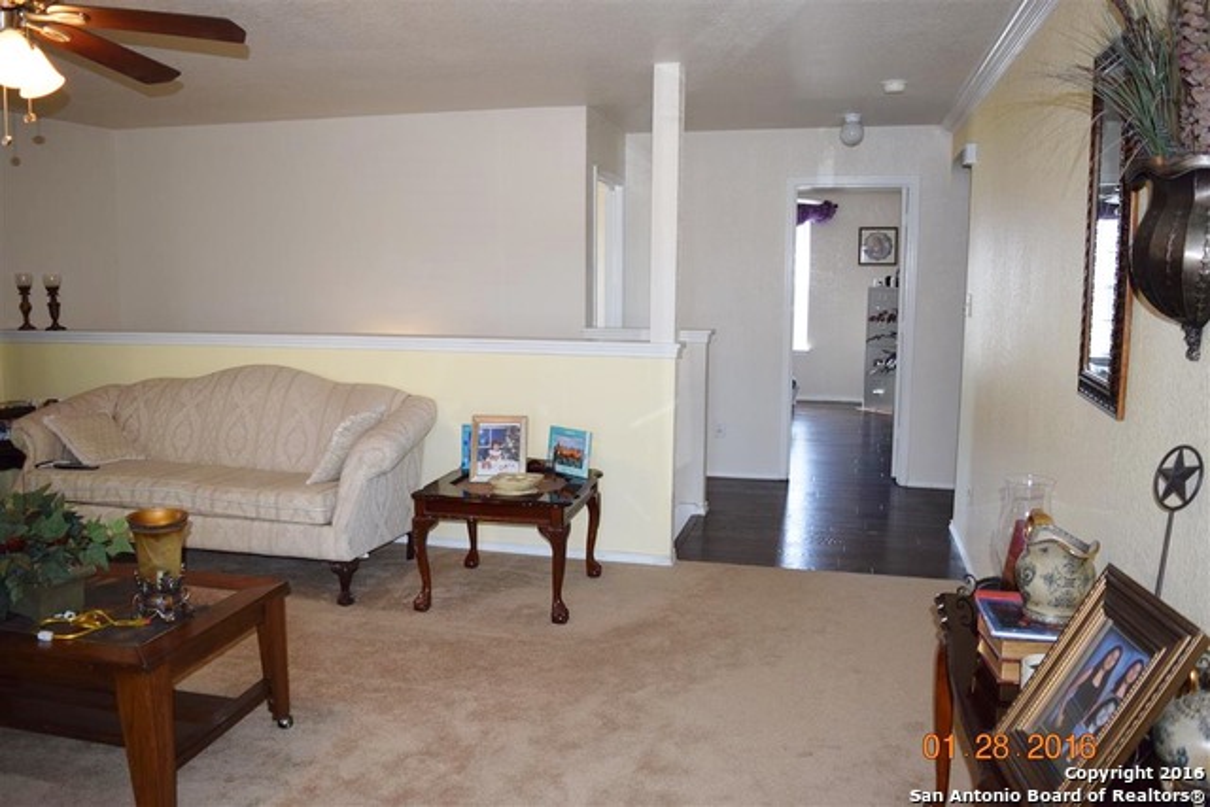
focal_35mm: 27
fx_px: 908
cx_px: 605
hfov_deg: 67.4
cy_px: 404
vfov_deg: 48.0
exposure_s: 1/60
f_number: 4
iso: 800
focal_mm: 18
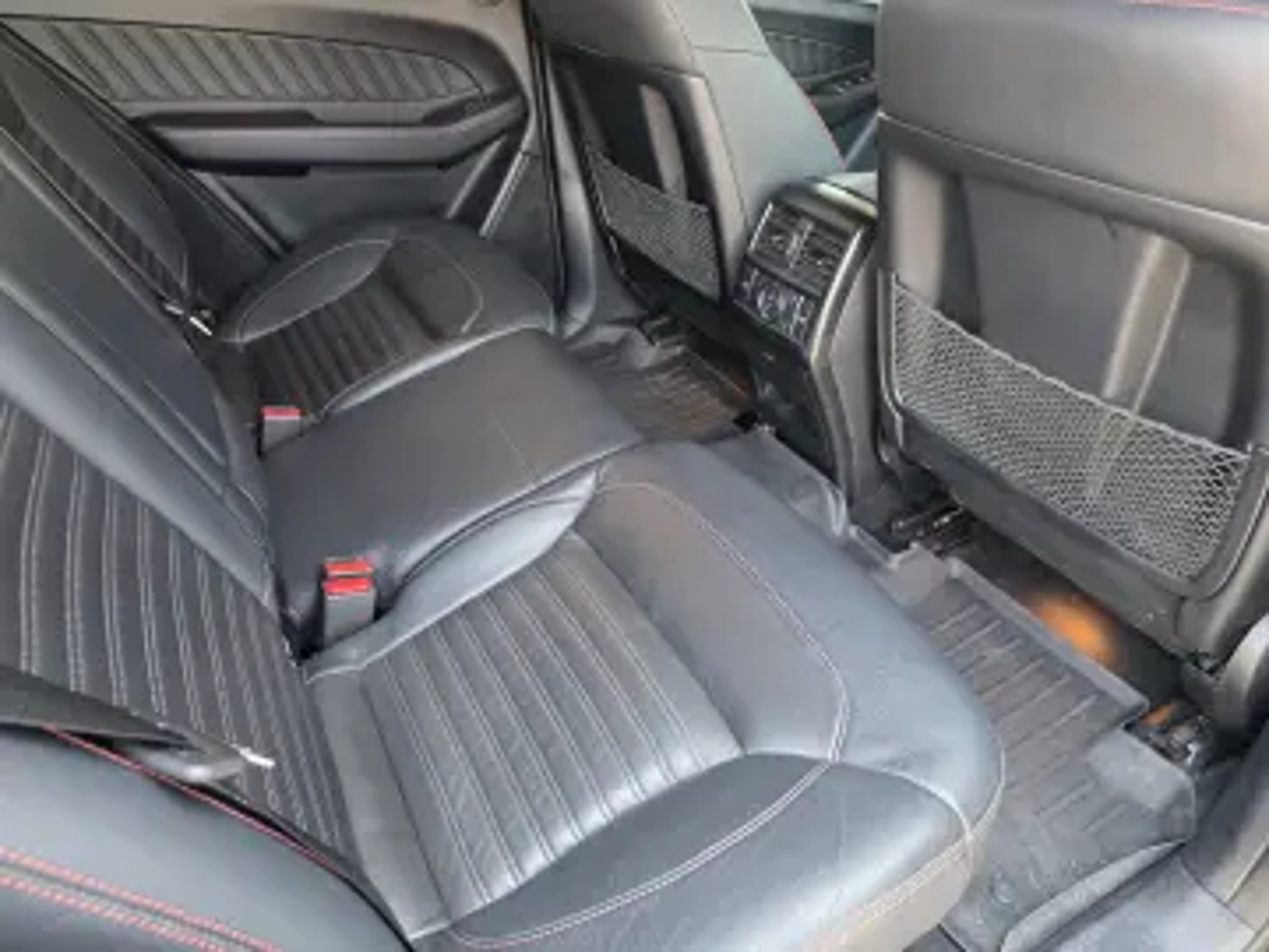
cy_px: 476
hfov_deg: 73.9
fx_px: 843
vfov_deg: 58.9
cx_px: 634
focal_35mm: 23
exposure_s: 1/100
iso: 640
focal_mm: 6.3
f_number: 1.7
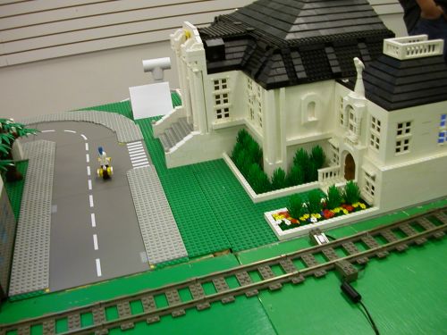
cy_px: 168
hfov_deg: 50.1
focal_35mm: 37
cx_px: 224
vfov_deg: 38.7
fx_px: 478
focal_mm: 5.6
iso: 100
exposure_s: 1/15.9
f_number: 2.7
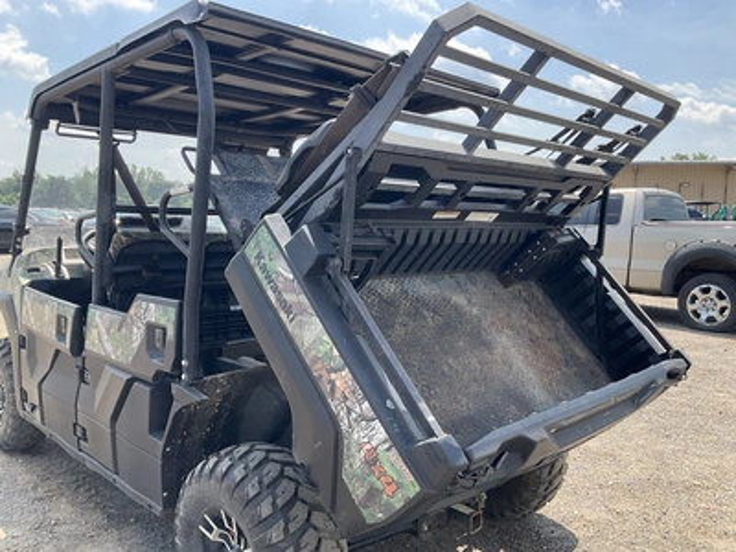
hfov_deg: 61.7
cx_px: 368
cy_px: 276
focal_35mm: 29
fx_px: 617
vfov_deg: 48.2
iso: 25
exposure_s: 1/613
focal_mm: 3
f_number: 1.8
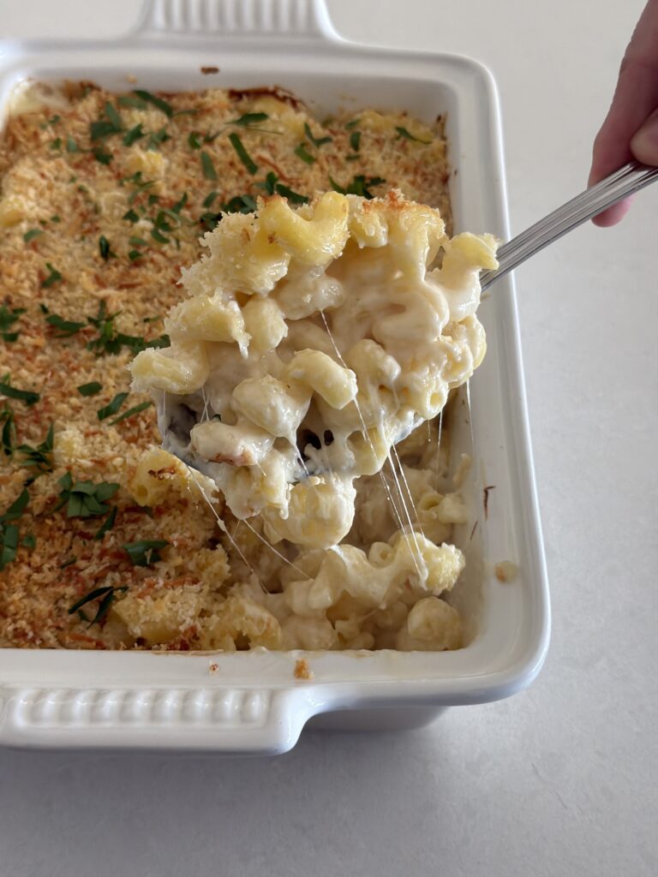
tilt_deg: -49.4
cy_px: 438
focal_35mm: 48
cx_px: 329
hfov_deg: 30.3
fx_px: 1217
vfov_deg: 39.7
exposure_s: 1/1000
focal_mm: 6.76
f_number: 1.78
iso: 250
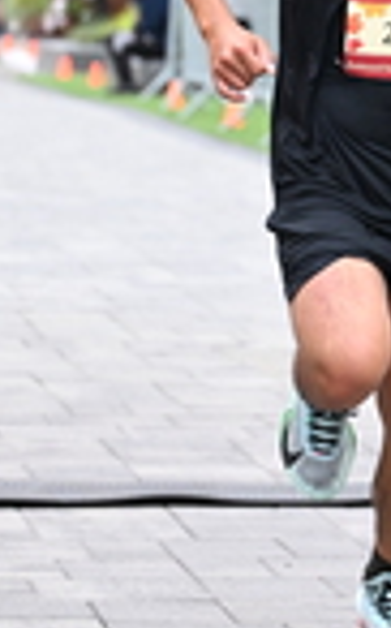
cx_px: 501
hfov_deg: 4.9
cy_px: 47
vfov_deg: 7.8
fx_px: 4595
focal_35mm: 269
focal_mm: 70
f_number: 2.8
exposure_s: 1/1250
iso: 1250
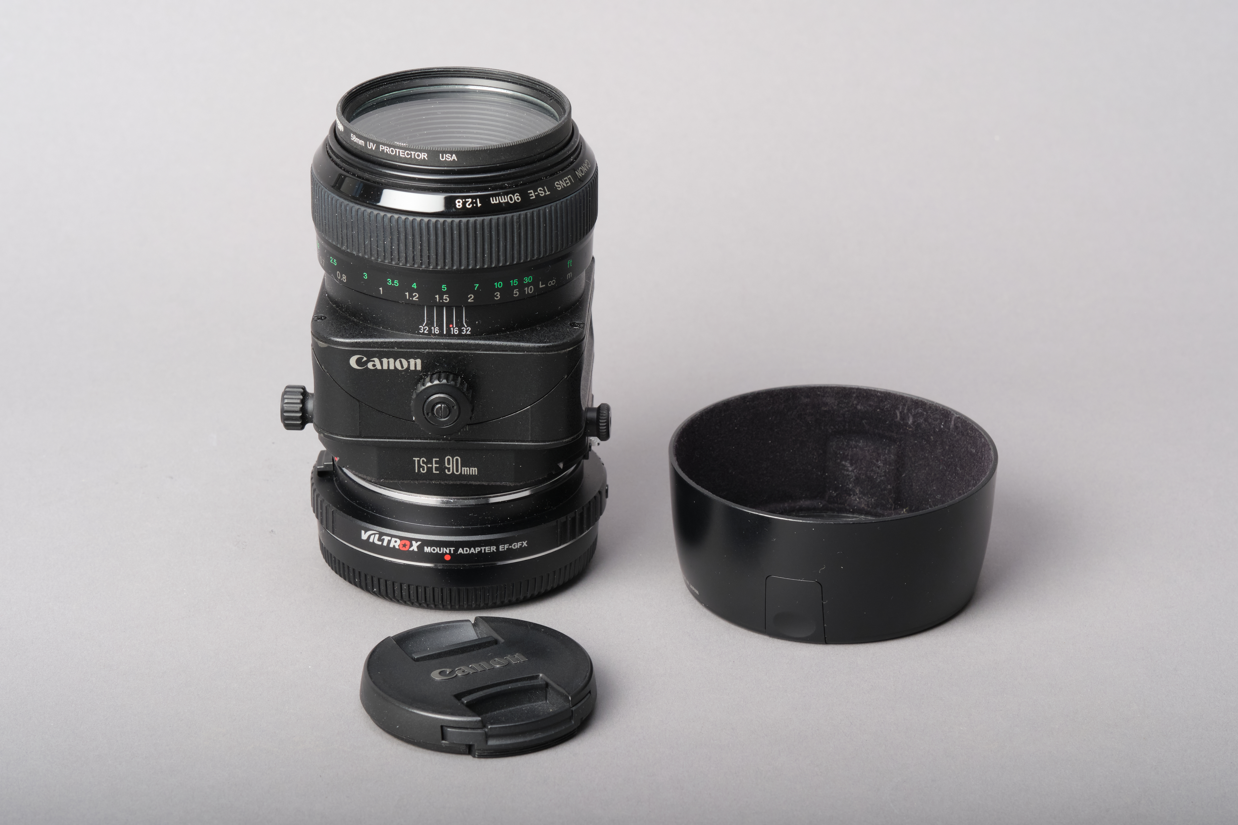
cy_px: 416
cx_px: 624
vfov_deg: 11.3
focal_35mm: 121
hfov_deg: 16.9
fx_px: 4161
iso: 640
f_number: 11
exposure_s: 1/250
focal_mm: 80
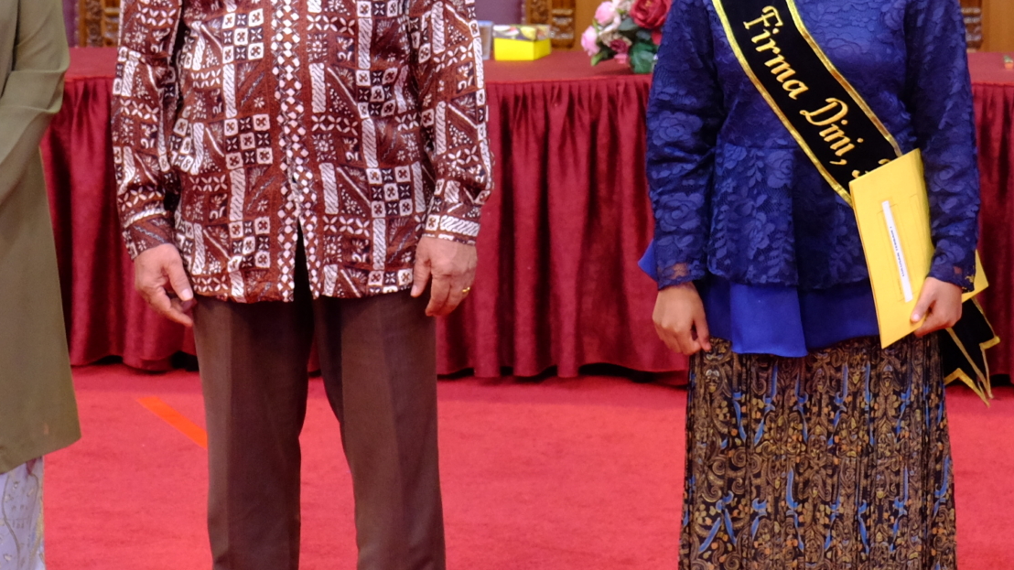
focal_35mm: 92
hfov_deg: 23.1
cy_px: -46
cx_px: 607
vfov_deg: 12.9
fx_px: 2473
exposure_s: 1/15
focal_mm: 25.4
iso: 1250
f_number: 3.2
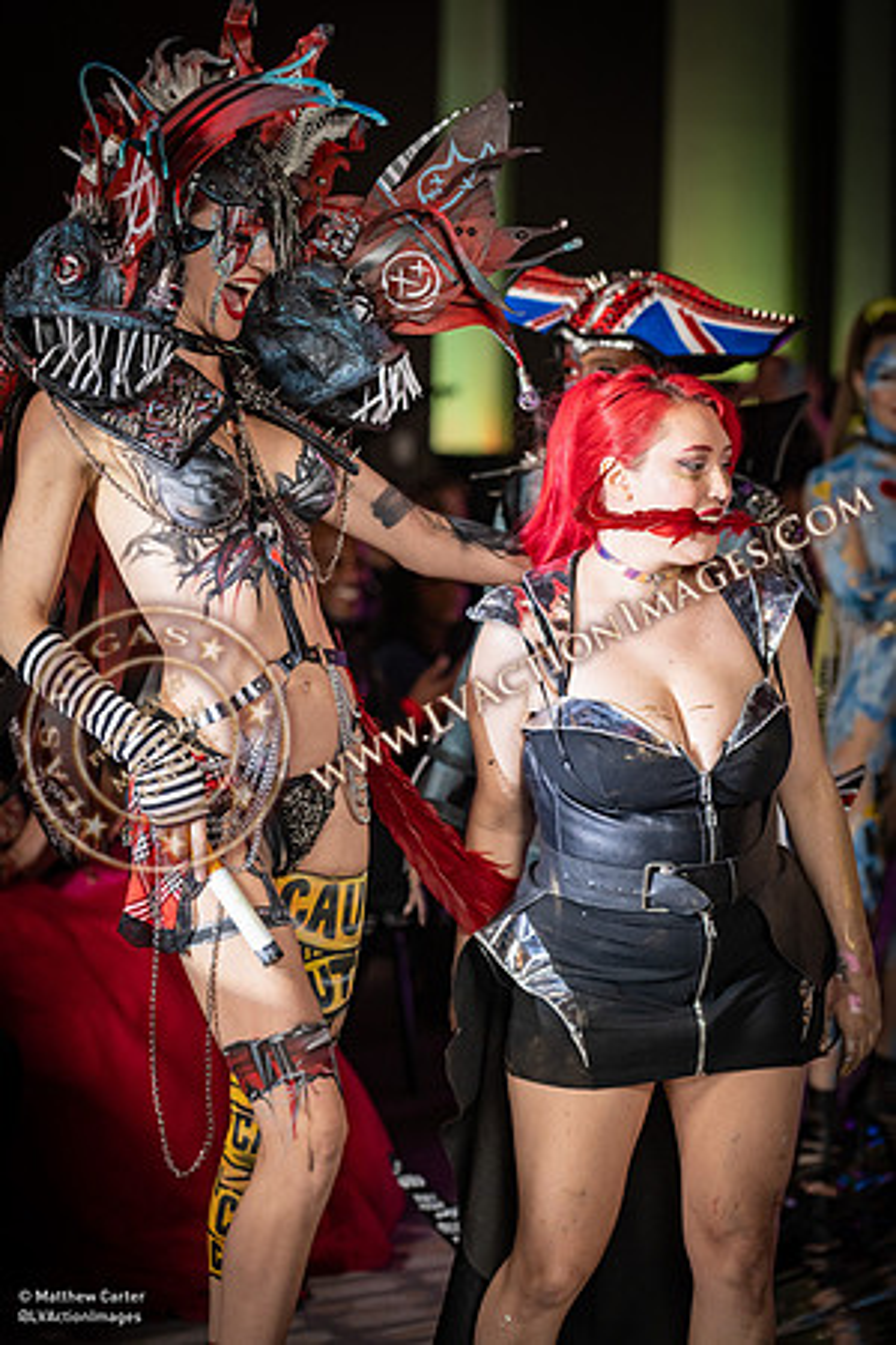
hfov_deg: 13.4
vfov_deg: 20.0
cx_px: 448
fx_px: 3808
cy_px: 672
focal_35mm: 102
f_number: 2.8
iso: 1250
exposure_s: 1/400
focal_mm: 102
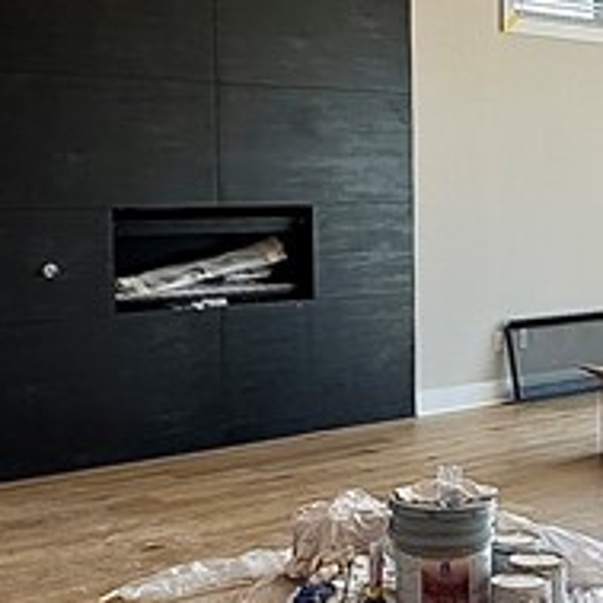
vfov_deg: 25.7
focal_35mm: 67
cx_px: 552
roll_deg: +0.0
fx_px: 1320
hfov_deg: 24.9
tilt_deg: -3.9
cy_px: 281
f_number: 2.2
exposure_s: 1/120
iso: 50
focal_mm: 2.22
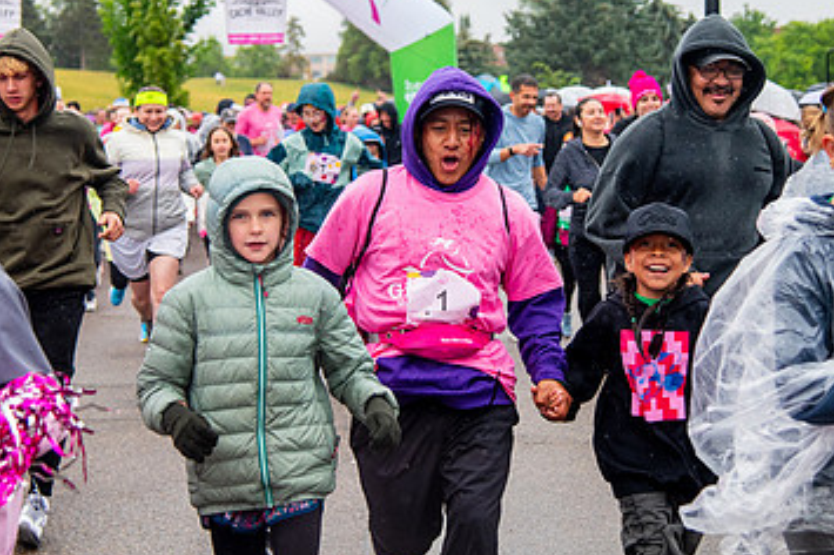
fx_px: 1967
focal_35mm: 85
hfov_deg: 23.9
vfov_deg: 16.0
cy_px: 174
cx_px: 371
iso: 1600
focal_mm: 52
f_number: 4
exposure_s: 1/1250
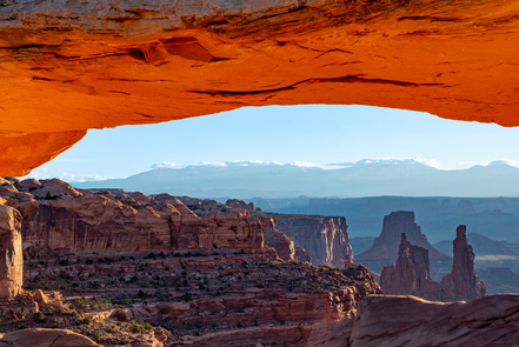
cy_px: 194
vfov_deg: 20.6
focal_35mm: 66
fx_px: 952
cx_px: 234
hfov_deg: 30.5
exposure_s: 1/500
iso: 500
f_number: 8
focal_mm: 52
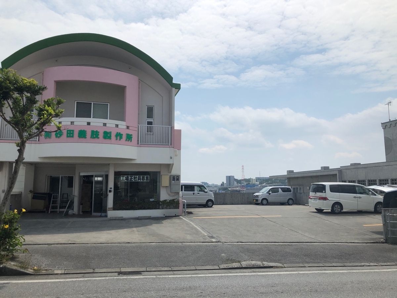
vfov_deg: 49.7
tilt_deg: +6.8
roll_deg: +0.3
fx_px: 321
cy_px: 149
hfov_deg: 63.4
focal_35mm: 28
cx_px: 198
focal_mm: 3.99
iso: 20
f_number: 1.8
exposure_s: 1/5348
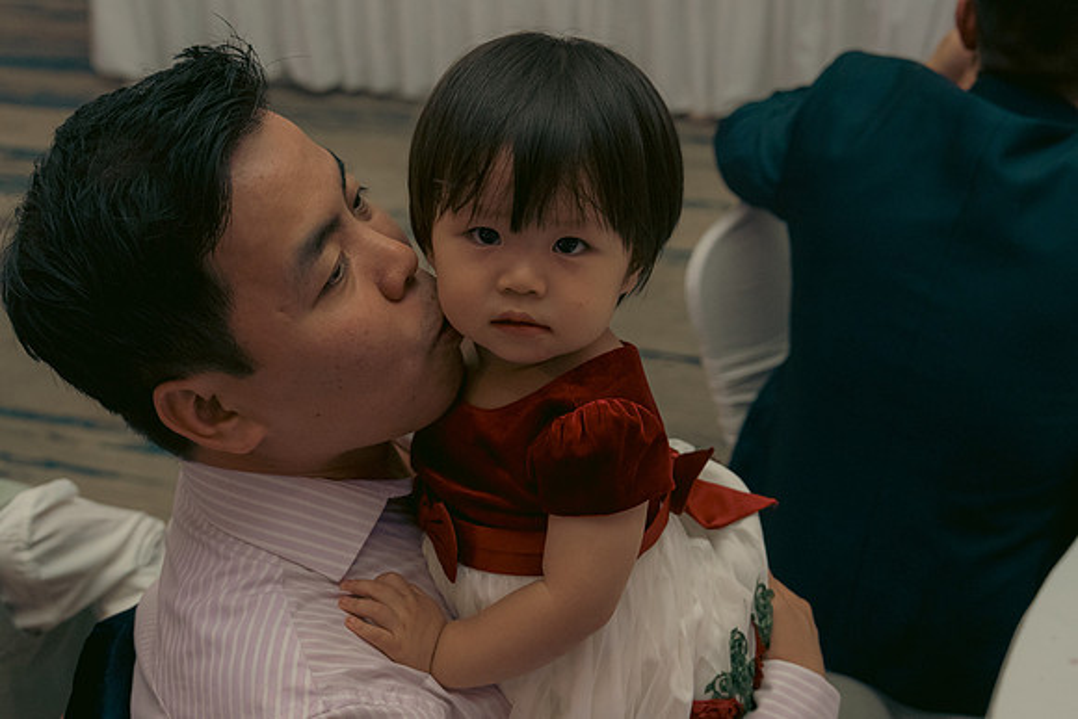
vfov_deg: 26.5
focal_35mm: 51
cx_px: 539
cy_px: 360
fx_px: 1527
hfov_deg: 38.9
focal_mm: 34
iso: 2500
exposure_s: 1/160
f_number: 3.5
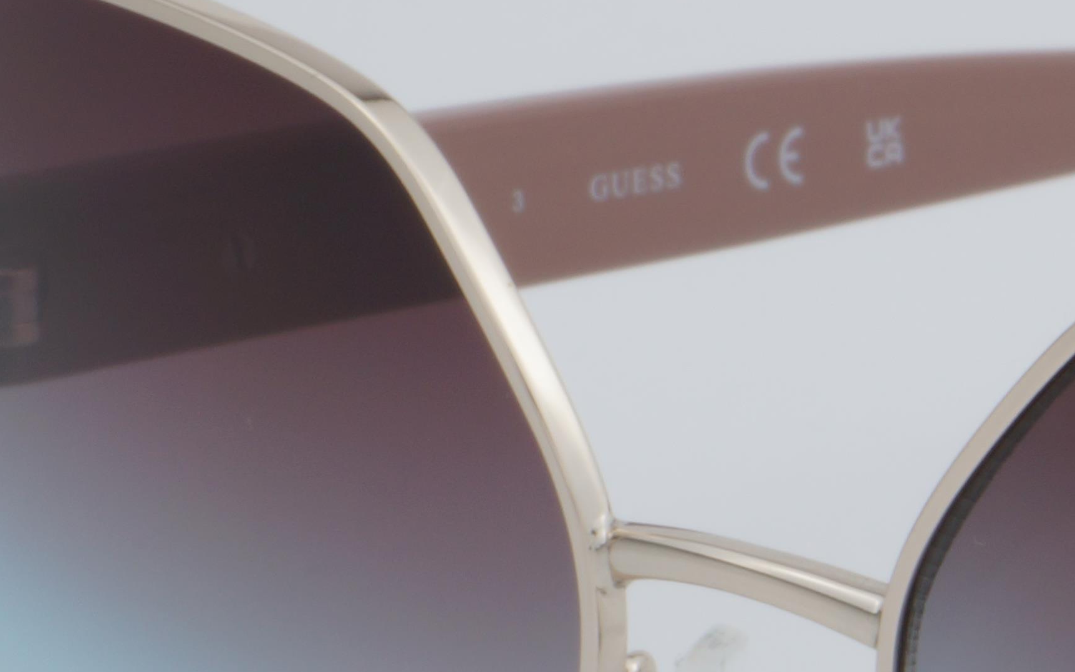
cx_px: 1609
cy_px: 911
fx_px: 7794
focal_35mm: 266
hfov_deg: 7.7
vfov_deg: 4.9
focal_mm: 50
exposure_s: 1/4
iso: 100
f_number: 32
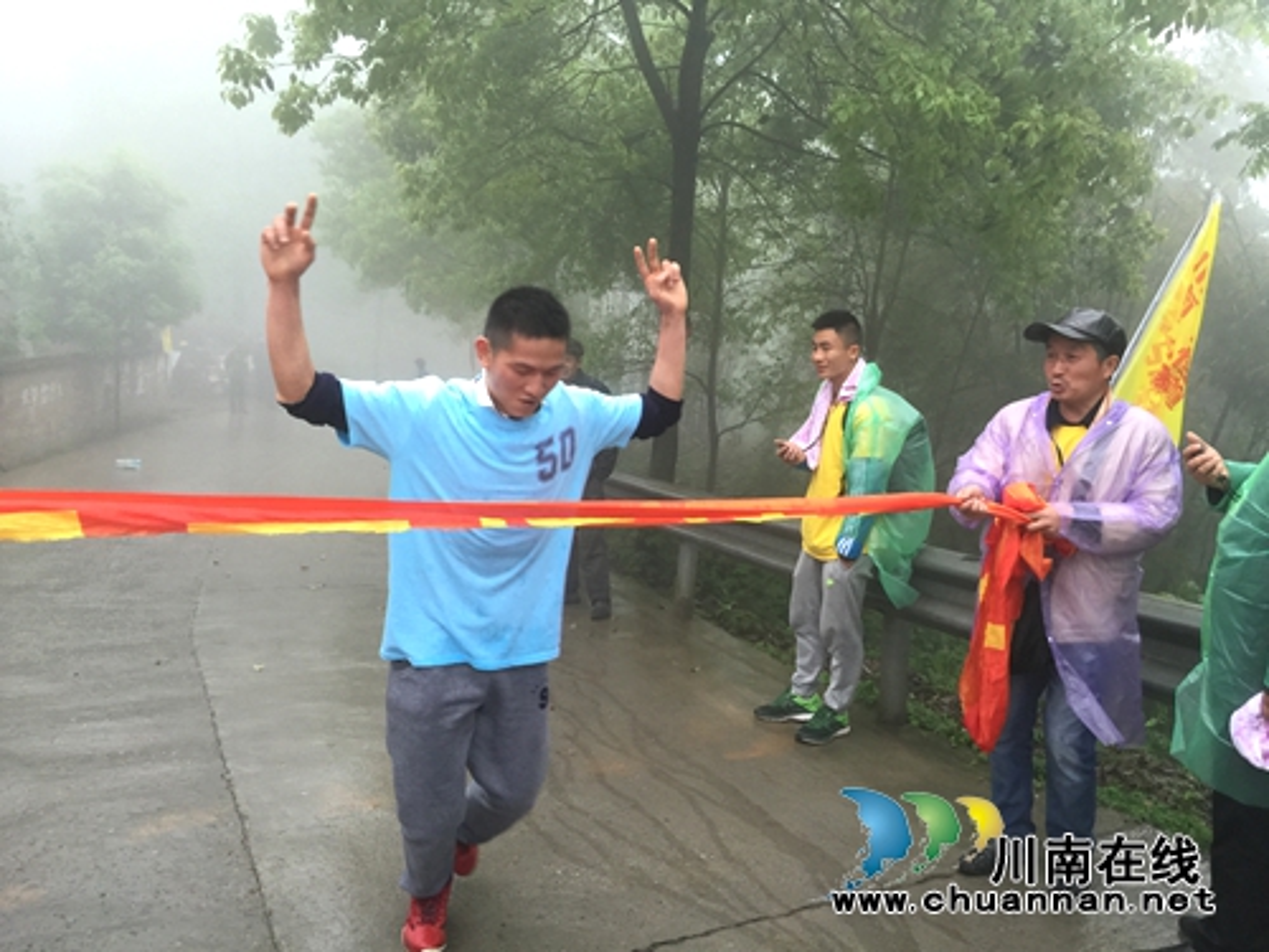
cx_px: 634
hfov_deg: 61.7
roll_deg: -4.6
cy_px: 476
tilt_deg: -11.1
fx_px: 1063
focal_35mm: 29
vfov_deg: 48.2
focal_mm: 4.15
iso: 40
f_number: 2.2
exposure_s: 1/33
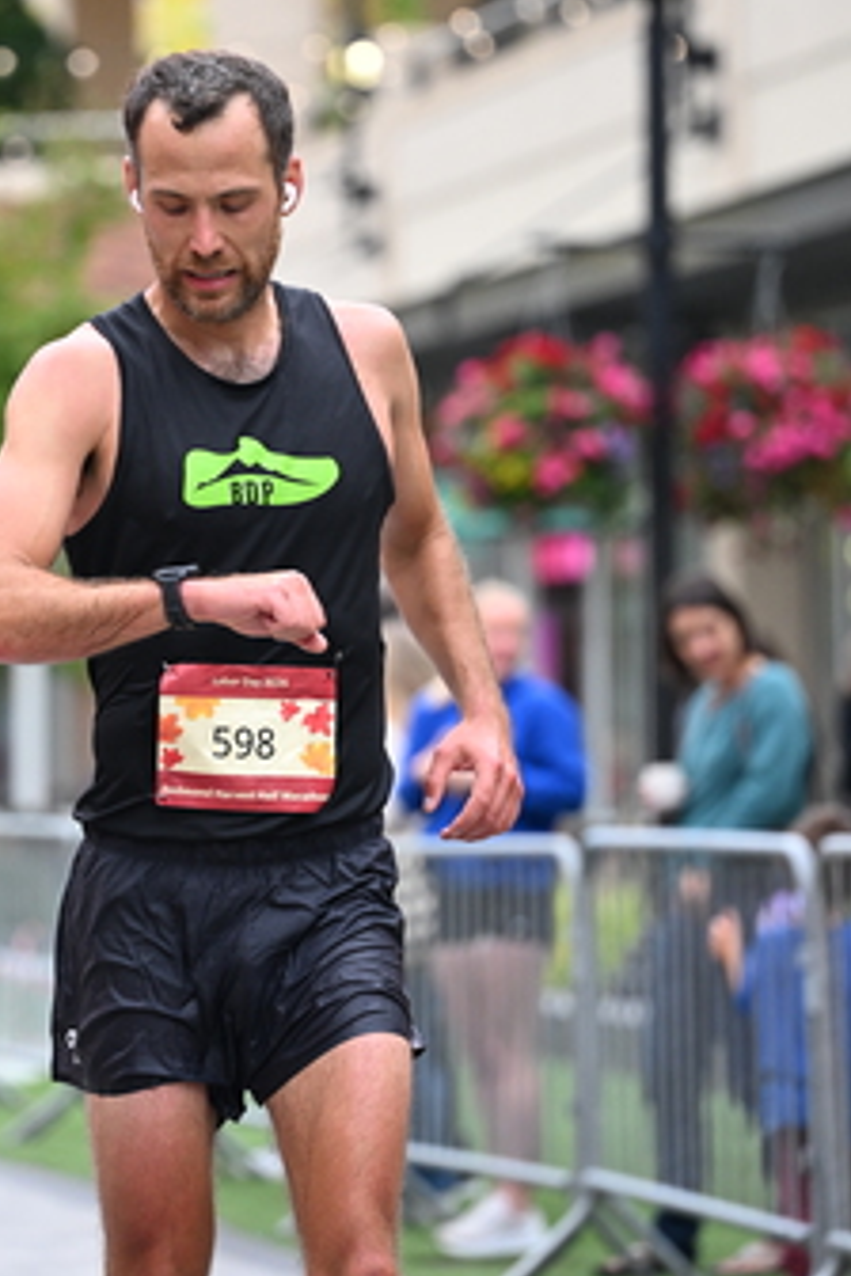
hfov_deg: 7.3
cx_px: 158
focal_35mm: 188
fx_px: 6666
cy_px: 482
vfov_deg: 10.9
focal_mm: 115
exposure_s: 1/800
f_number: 2.8
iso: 1600
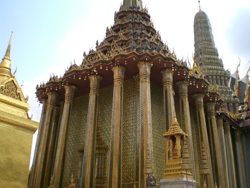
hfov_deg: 49.0
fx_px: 275
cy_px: 94
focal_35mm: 38
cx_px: 125
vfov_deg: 37.7
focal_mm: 6.3
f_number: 4.4
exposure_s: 1/320
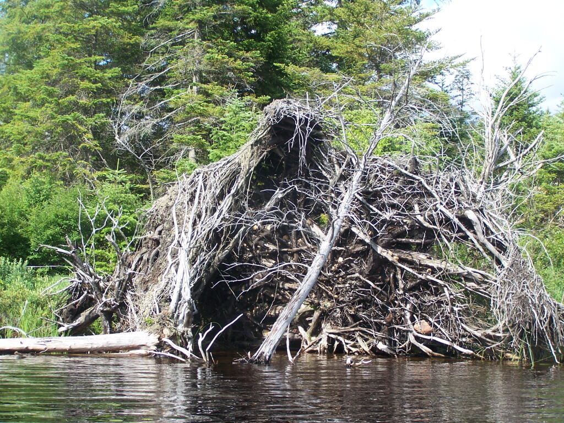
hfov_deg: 28.2
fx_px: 1124
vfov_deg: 21.3
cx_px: 282
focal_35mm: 69
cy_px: 212
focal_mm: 11.5
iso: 80
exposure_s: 1/400
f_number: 3.2
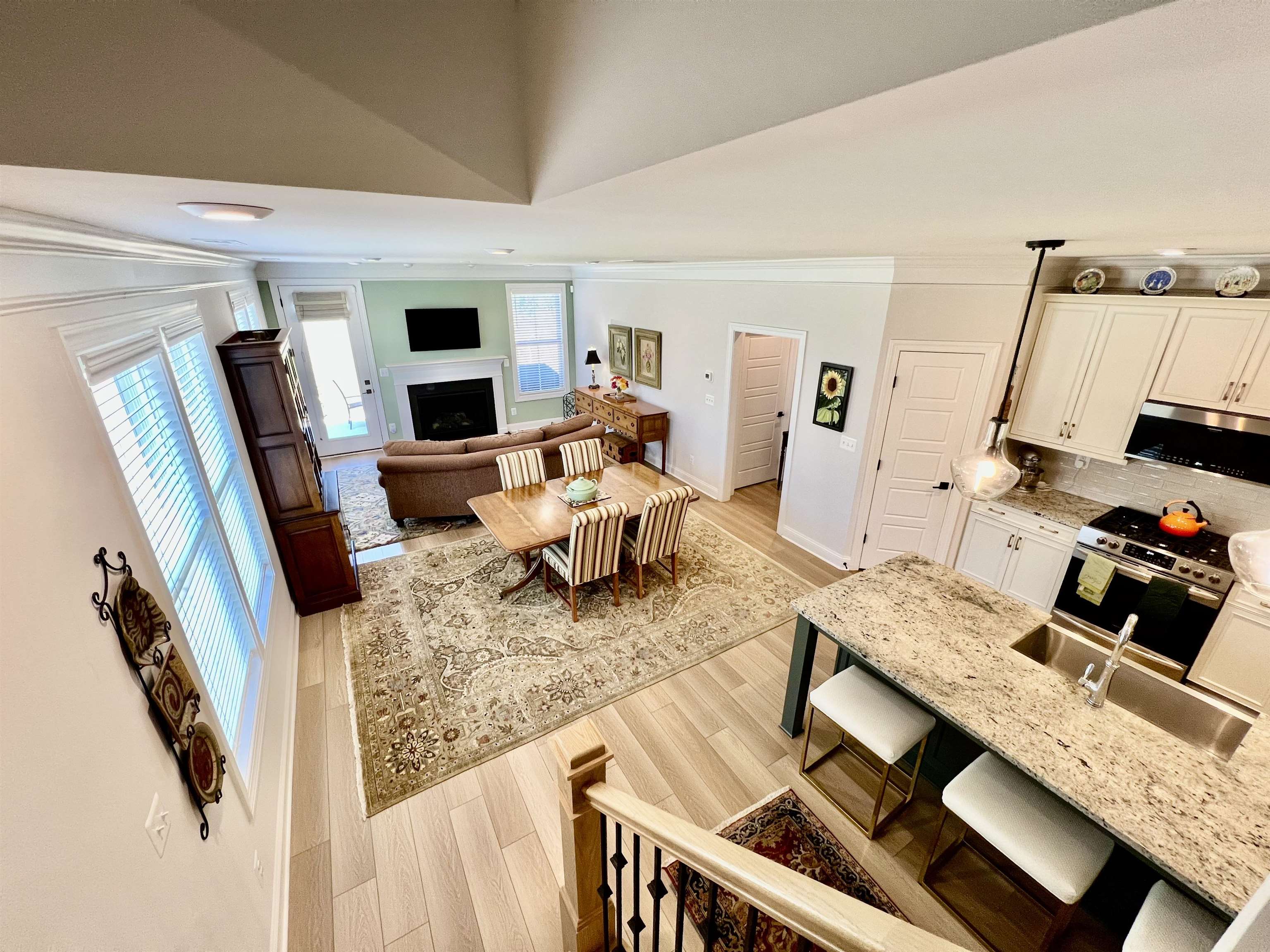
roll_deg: +0.8
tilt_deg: -22.4
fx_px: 477
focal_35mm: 13
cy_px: 476
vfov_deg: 89.9
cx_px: 635
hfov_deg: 106.2
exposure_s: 1/120
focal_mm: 1.57
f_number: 1.8
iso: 200
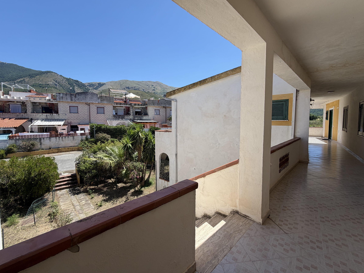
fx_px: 158
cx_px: 183
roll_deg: +0.3
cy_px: 129
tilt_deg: -2.6
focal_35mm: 15
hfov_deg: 98.2
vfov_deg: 81.7
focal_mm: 2.22
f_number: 2.2
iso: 25
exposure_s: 1/770
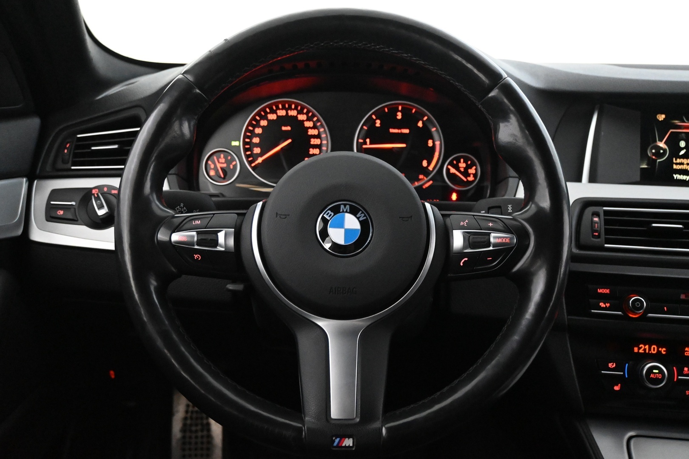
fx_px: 703
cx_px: 344
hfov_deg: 52.2
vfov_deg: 36.2
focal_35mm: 37
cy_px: 230
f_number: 4.2
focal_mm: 24.5
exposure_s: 1/40
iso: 8000
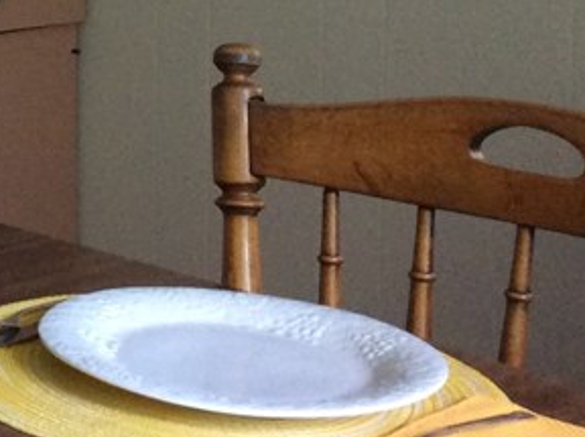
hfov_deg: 15.4
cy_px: -201
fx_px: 1923
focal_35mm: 114
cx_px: -400
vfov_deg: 12.4
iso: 125
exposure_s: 1/24
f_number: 2.4
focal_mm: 3.3
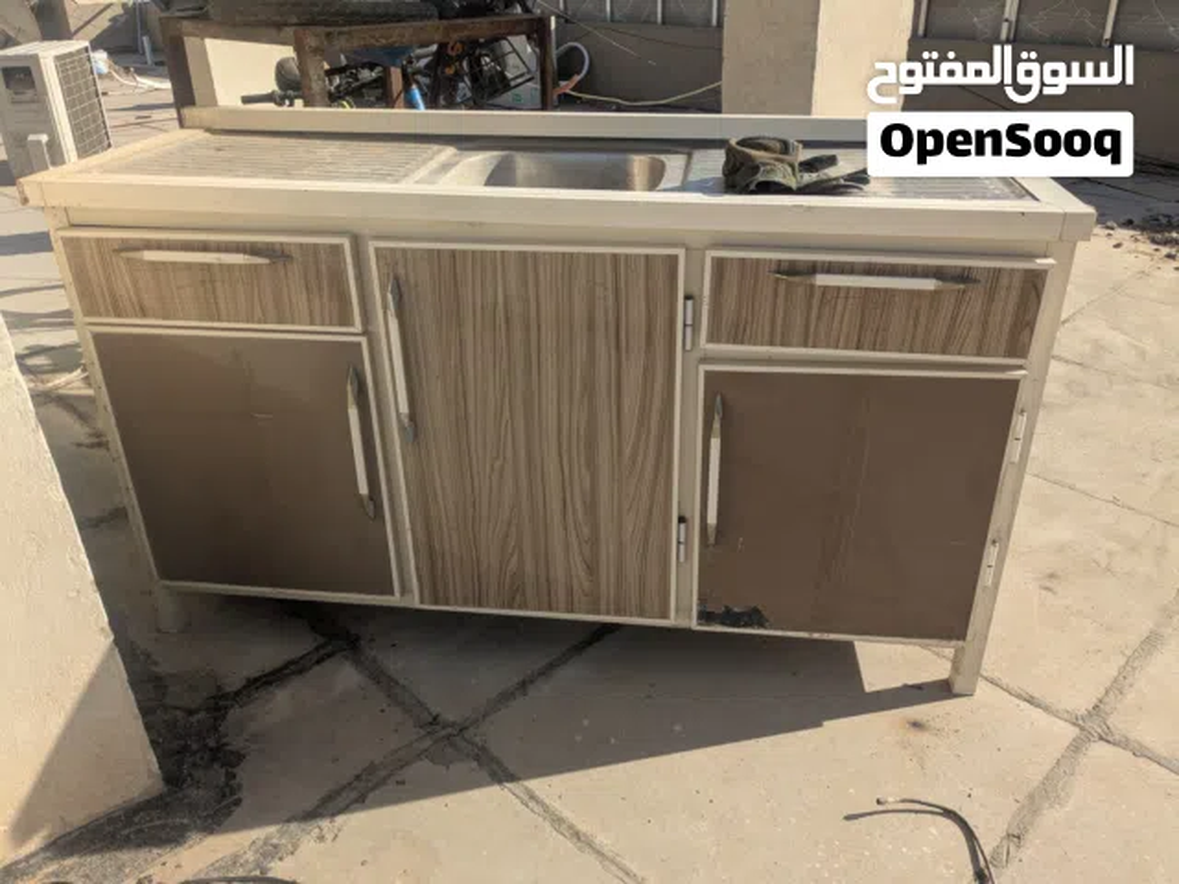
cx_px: 590
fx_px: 920
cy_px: 442
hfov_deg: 65.3
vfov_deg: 51.4
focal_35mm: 27
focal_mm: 4.38
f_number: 1.73
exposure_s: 1/2924
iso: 62
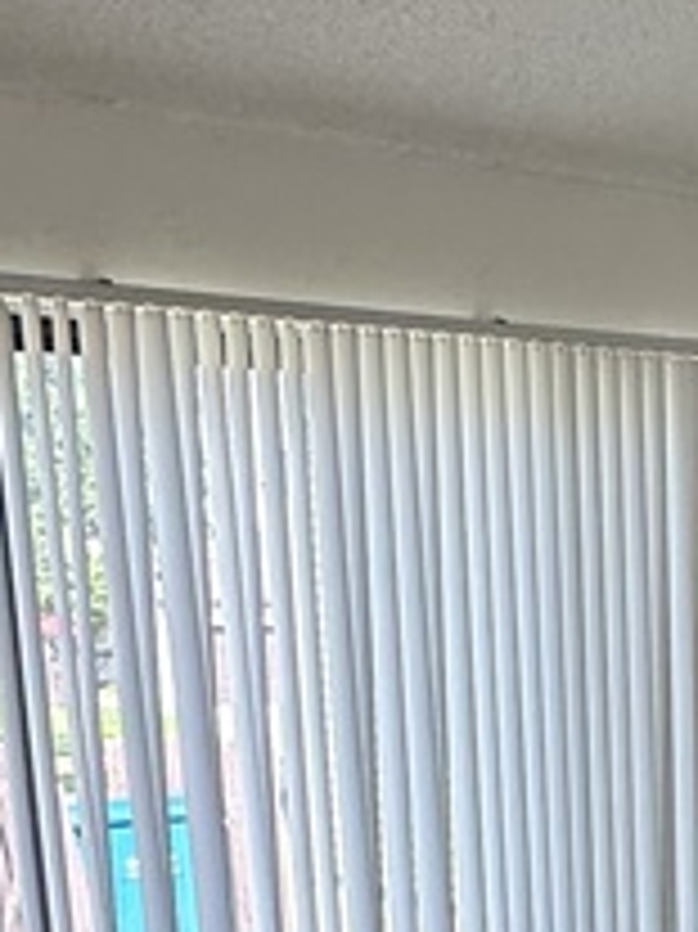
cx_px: 878
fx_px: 1965
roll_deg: -0.2
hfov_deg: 18.8
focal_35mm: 73
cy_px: 1090
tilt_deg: -13.5
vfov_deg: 24.4
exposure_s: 1/120
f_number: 2.2
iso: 80
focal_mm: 2.22
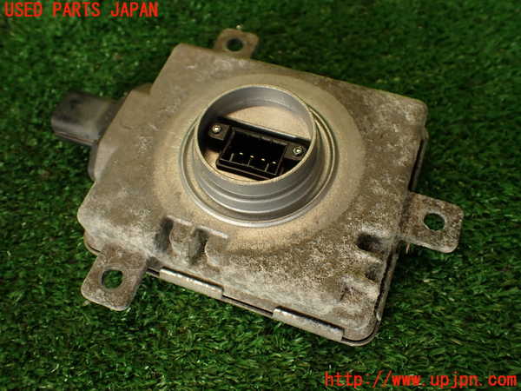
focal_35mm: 32
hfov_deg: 56.8
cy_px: 196
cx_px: 260
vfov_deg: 44.2
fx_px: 482
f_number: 2.4
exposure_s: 1/60
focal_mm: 5.79
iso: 125
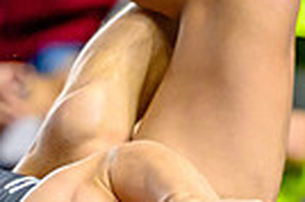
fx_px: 8817
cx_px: 39
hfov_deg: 2.0
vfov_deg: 1.3
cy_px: 447
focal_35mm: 1042
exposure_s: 1/640
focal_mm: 175
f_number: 2.8
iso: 3200
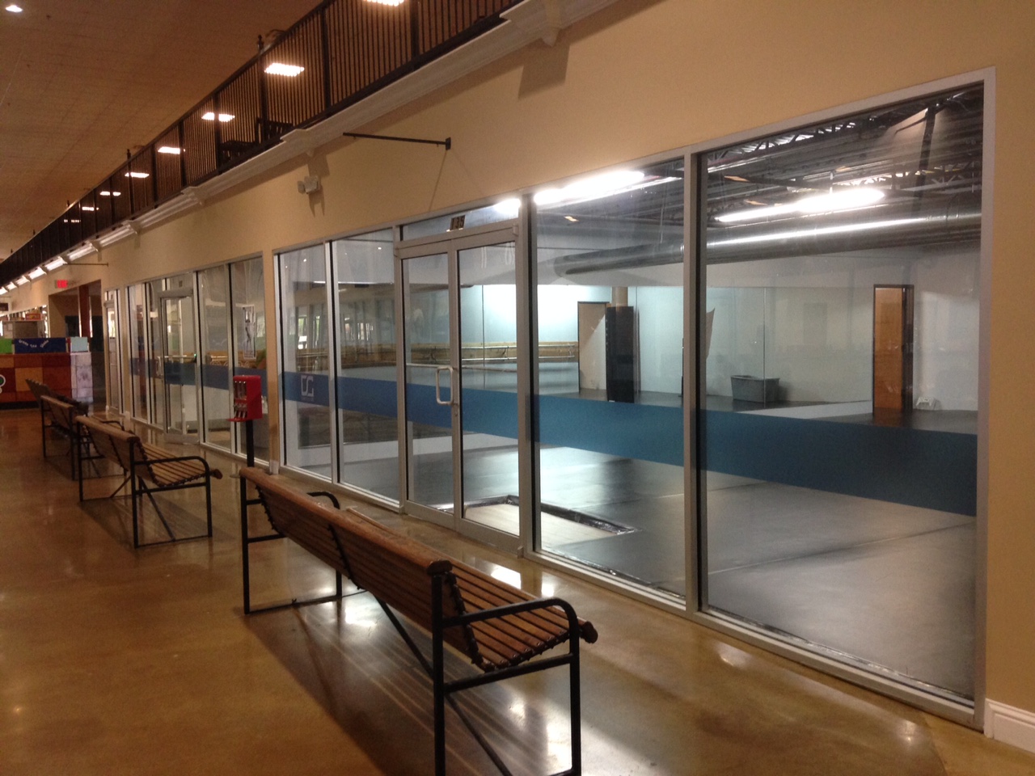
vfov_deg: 42.9
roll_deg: +0.9
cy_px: 388
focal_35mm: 33
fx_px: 987
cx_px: 518
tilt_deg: -4.2
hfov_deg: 55.4
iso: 160
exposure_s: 1/20
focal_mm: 4.12
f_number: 2.4
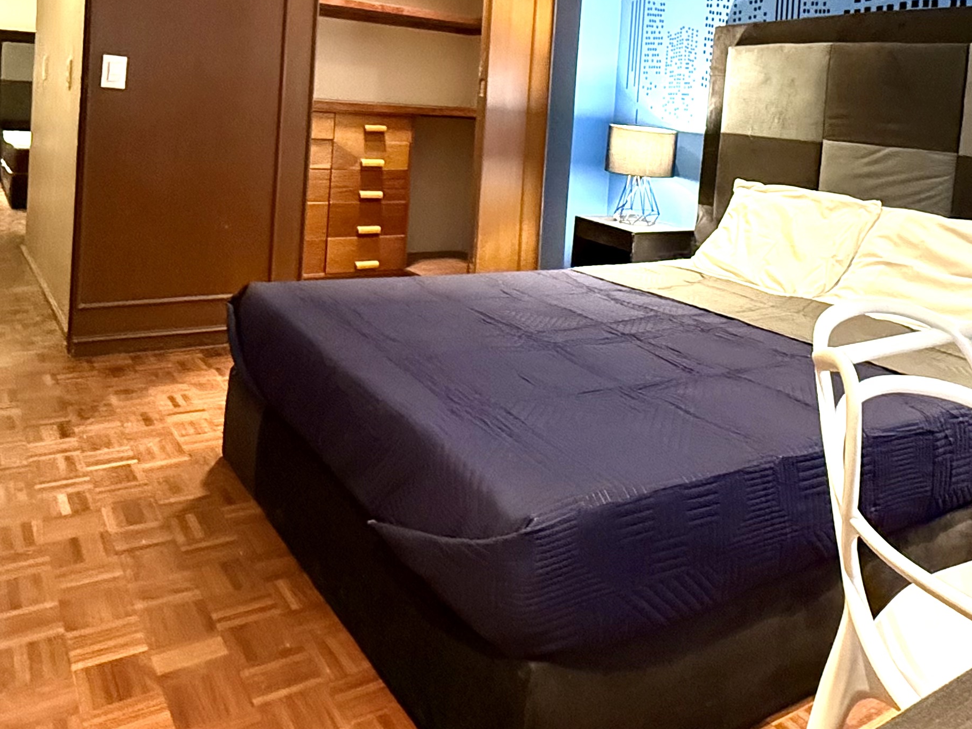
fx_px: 871
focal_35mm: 31
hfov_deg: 58.1
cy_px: 142
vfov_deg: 43.3
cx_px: 558
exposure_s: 1/60
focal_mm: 2.22
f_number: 2.2
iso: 1000
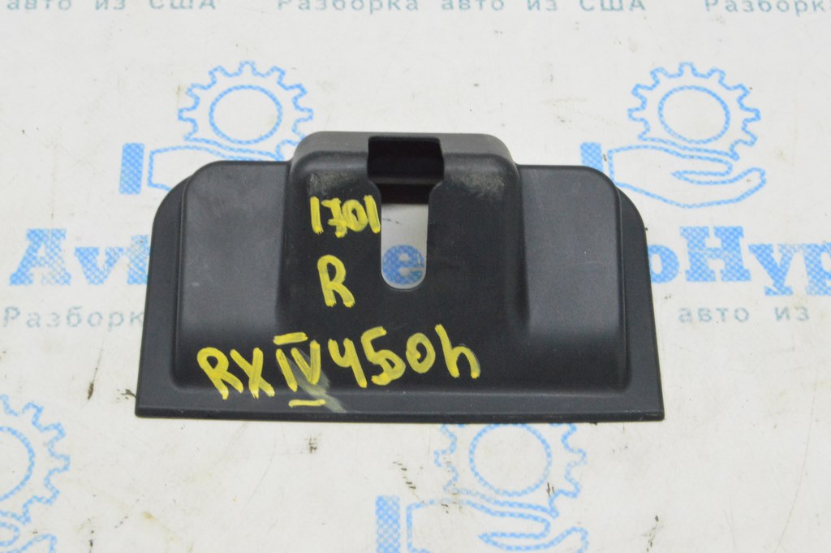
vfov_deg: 20.1
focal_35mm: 68
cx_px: 416
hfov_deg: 29.9
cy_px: 276
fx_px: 1557
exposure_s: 1/15
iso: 6400
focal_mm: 45
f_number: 20
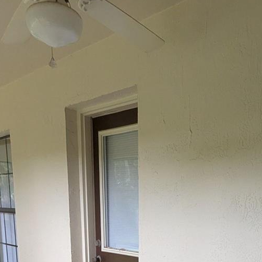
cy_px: 291
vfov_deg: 32.7
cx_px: 178
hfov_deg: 37.1
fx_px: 385
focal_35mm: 45
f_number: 2.2
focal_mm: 2.35
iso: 343
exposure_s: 1/242
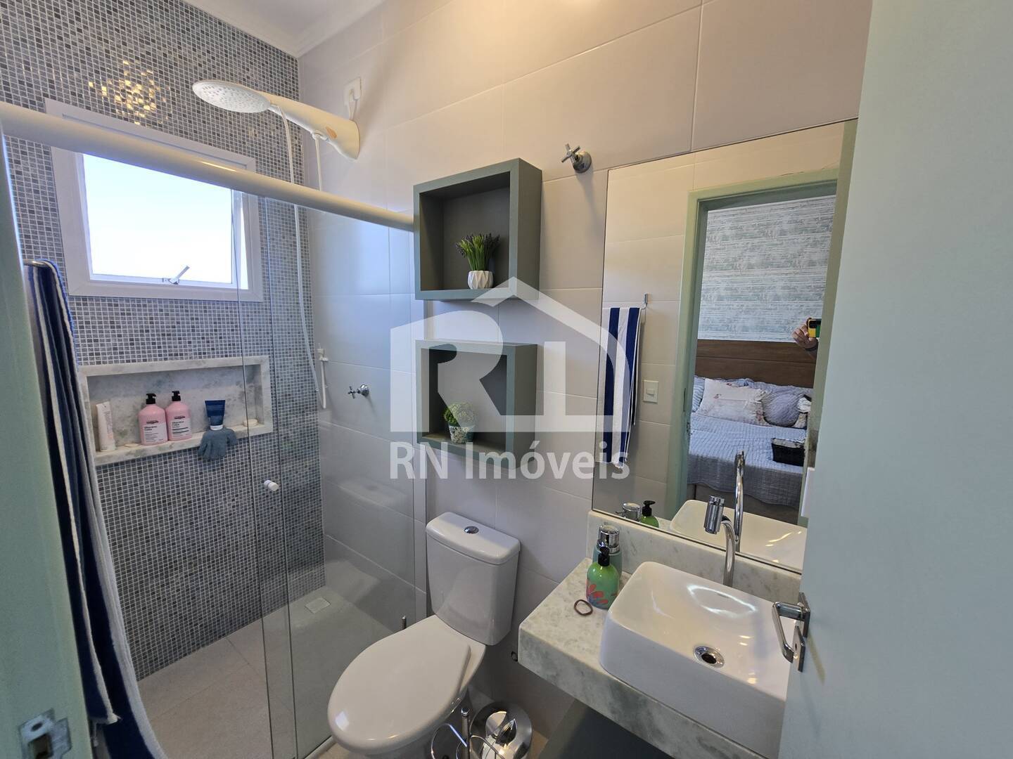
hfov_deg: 106.2
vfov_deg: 89.9
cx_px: 506
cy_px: 380
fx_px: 380
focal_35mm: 13
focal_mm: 2.2
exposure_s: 1/120
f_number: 2.2
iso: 64
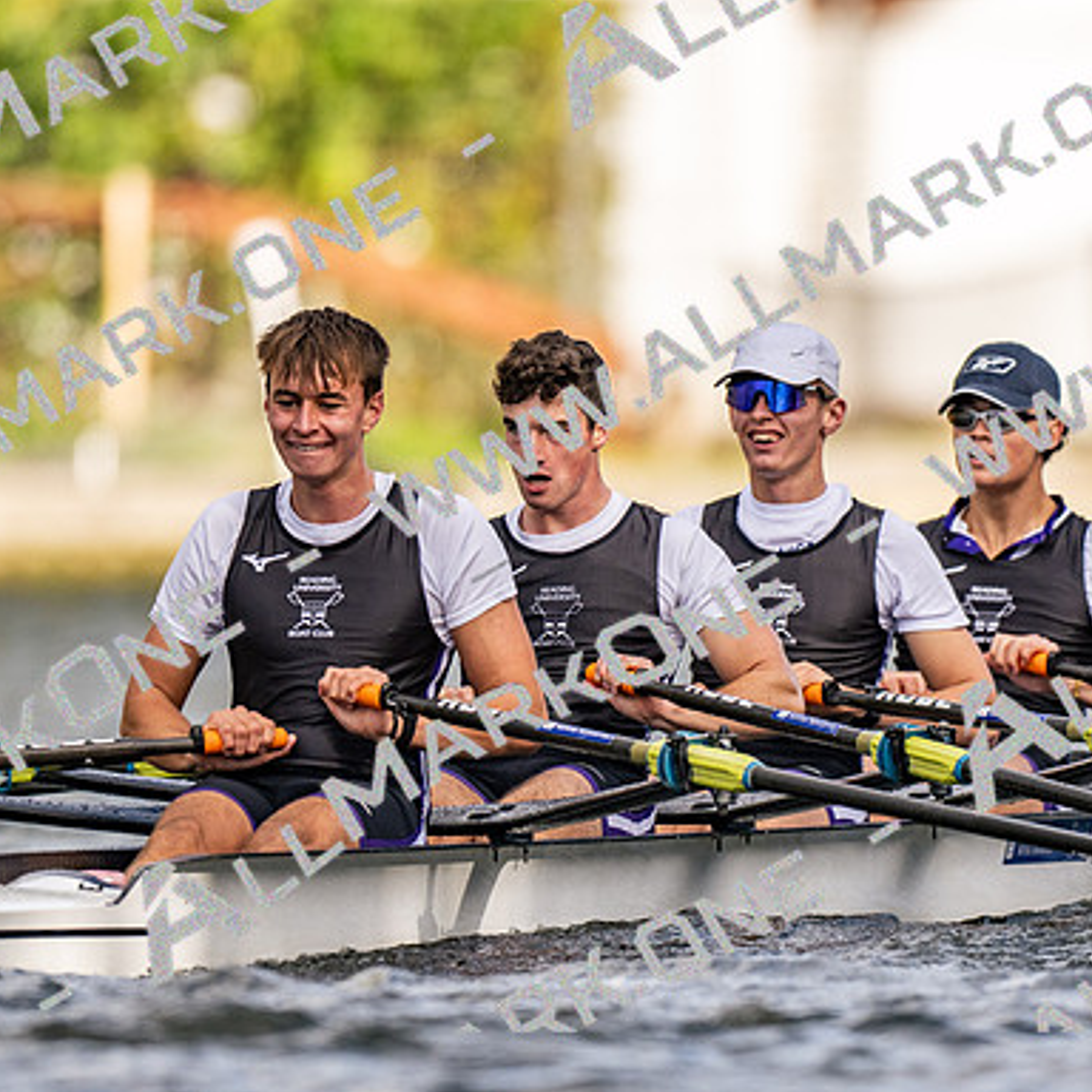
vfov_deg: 1.5
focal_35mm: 1155
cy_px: 546
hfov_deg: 1.5
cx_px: 717
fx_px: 41222
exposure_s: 1/2500
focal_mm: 600
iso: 200
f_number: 4
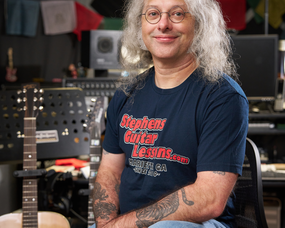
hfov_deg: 28.3
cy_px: 120
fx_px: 565
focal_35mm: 67
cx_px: 143
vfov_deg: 22.8
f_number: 2.8
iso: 800
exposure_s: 1/60
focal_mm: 47
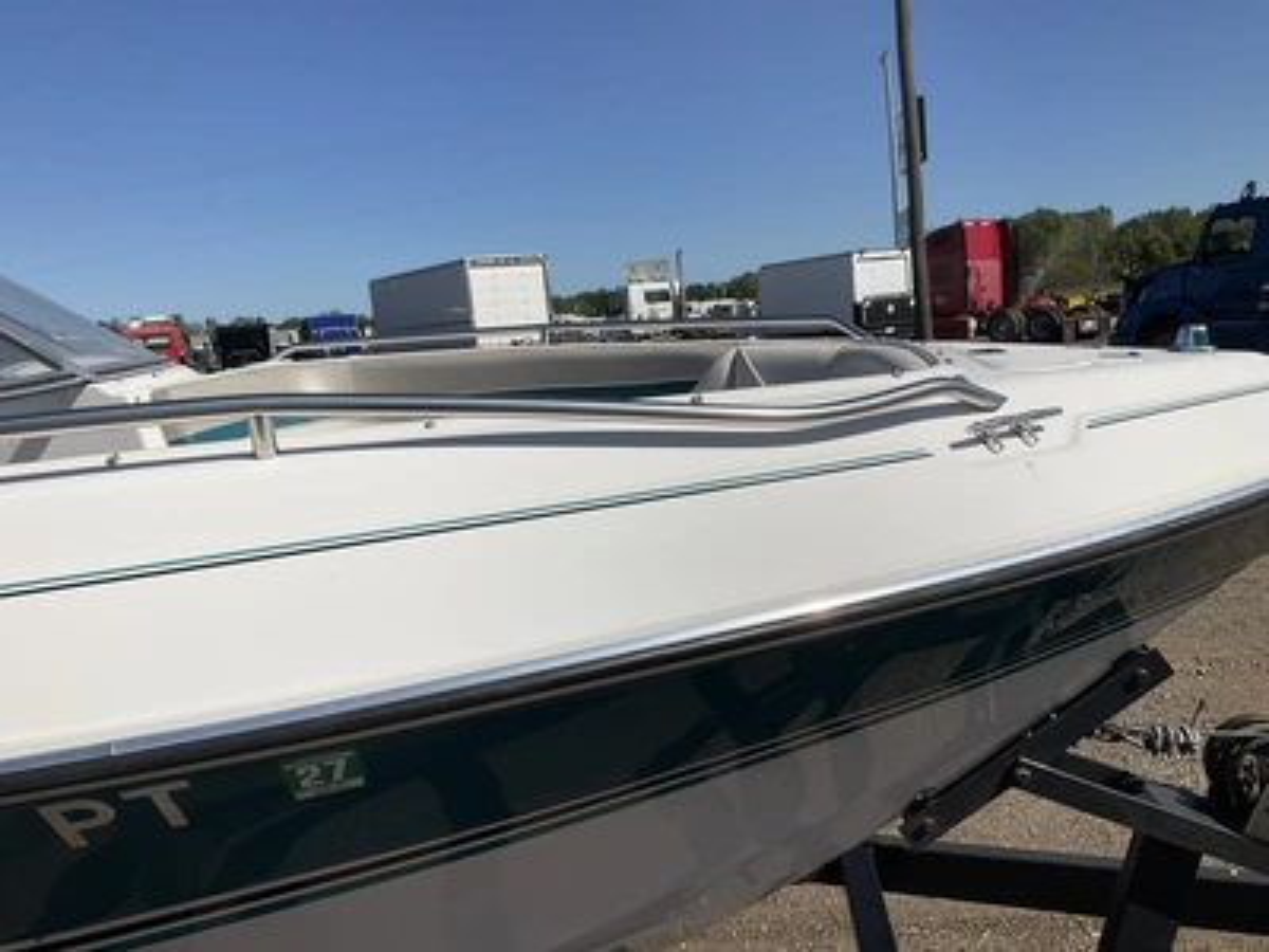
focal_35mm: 29
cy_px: 476
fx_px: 1063
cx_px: 634
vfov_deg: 48.2
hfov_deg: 61.7
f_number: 1.8
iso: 25
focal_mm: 3
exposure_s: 1/5814
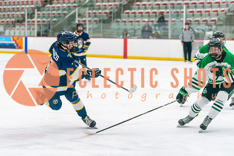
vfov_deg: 12.5
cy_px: 93
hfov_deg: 18.7
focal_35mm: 109
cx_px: 94
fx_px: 711
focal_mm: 88
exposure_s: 1/1250
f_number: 2.8
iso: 3200
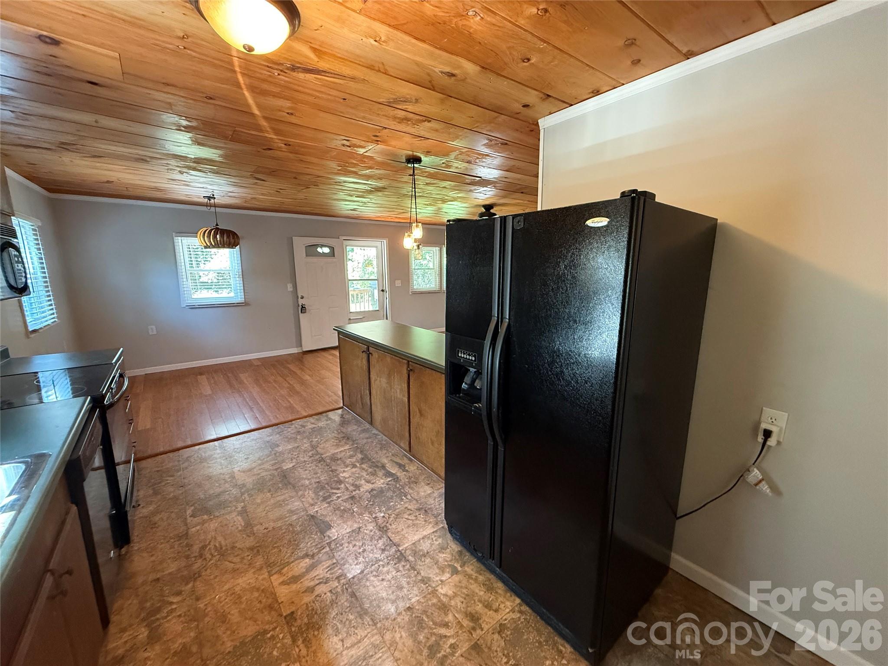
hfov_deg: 102.1
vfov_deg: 85.7
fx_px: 359
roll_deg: +0.3
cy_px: 333
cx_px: 444
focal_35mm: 14
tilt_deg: -10.4
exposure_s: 1/60
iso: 640
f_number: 2.2
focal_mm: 2.22
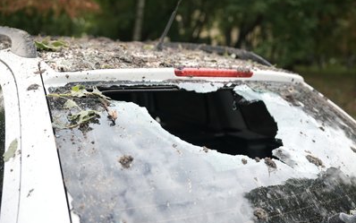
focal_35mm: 40
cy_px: 112
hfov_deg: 49.3
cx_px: 178
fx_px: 388
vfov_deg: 32.0
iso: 3200
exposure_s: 1/160
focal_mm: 39
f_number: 2.8
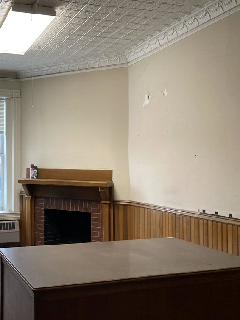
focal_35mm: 38
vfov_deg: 49.0
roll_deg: +0.4
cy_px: 160
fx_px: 351
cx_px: 27
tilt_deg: +3.6
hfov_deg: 35.6
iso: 160
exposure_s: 1/60
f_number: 1.8
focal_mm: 3.99
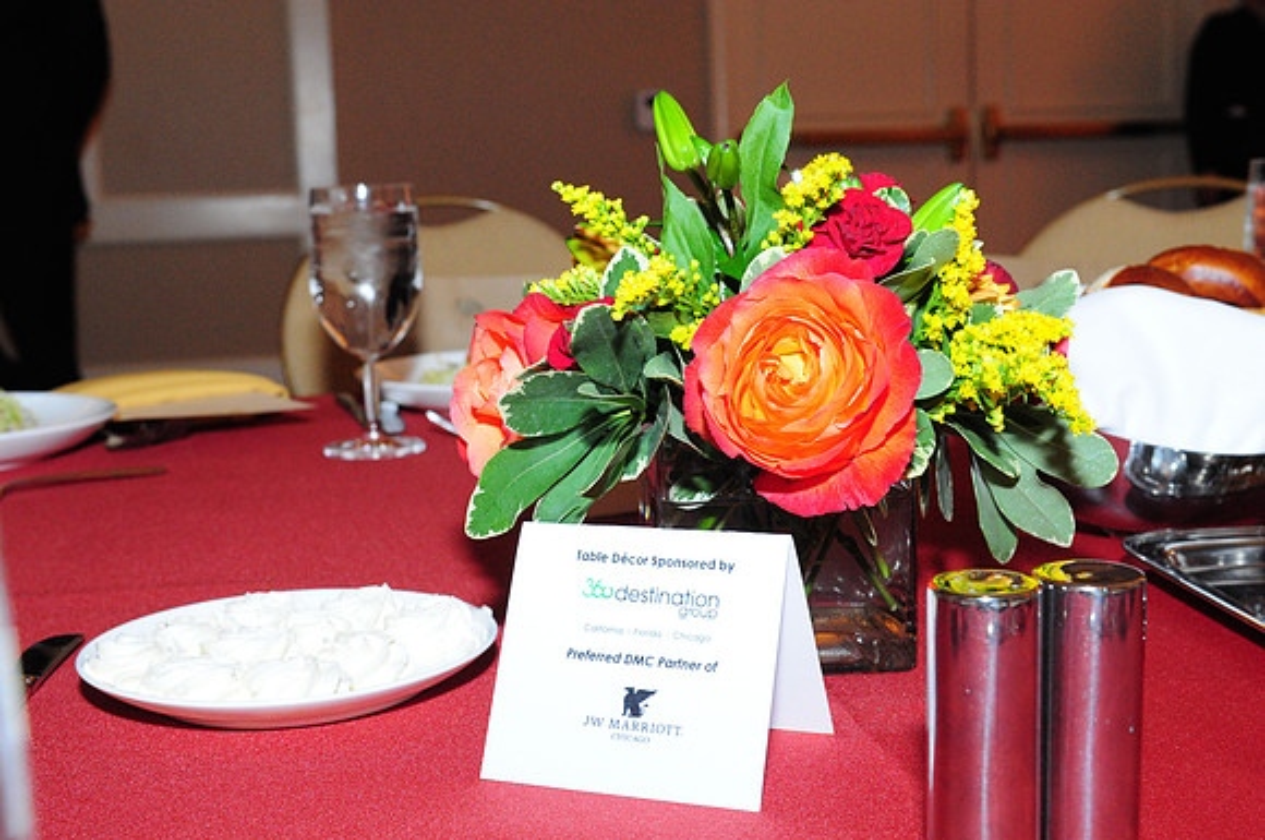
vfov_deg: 26.4
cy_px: 420
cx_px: 632
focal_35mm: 51
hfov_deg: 38.9
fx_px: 1790
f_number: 7.1
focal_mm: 34
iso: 1600
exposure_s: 1/60
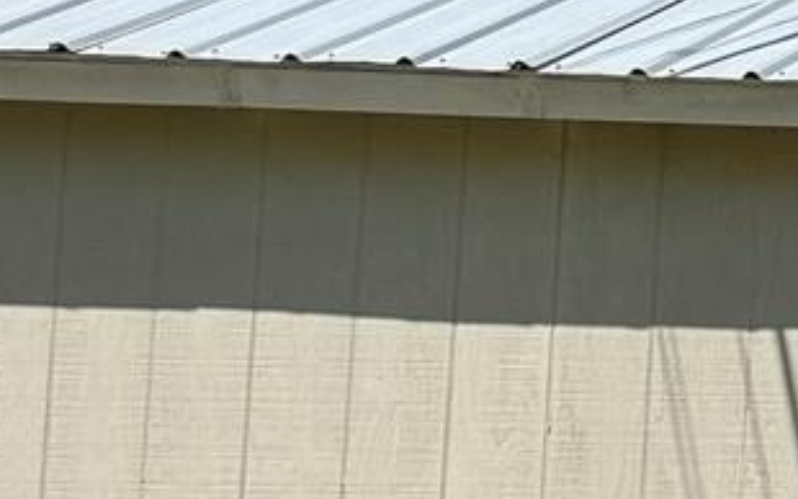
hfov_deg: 9.3
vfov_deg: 7.8
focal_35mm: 168
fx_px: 3655
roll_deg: -2.4
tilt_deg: +4.0
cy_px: 504
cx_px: 2538
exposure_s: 1/4608
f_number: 1.78
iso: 80
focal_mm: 6.76
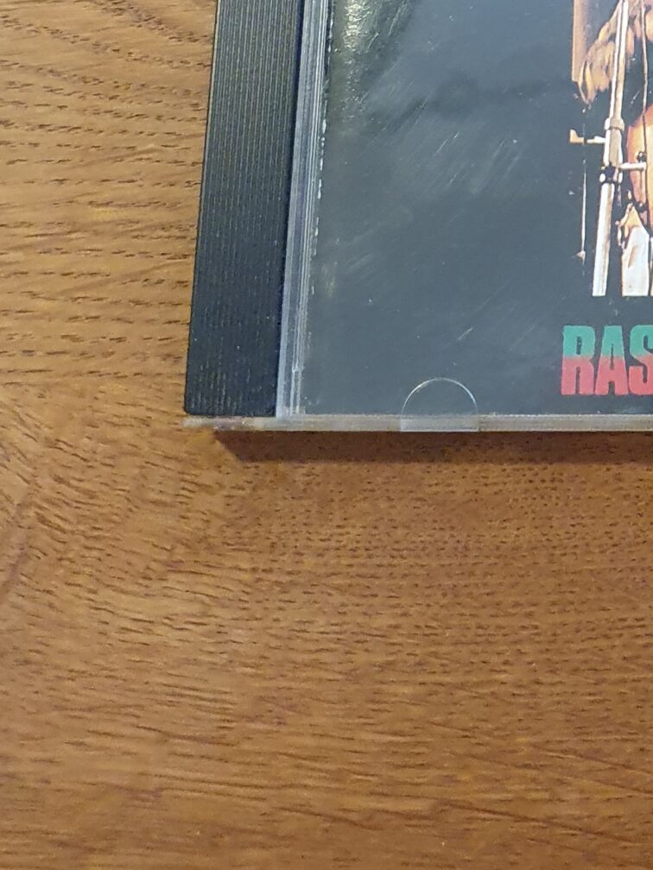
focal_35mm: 66
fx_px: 1660
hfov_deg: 21.0
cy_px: -28
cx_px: 746
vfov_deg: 27.5
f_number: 1.5
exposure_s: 1/50
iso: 500
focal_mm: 4.32
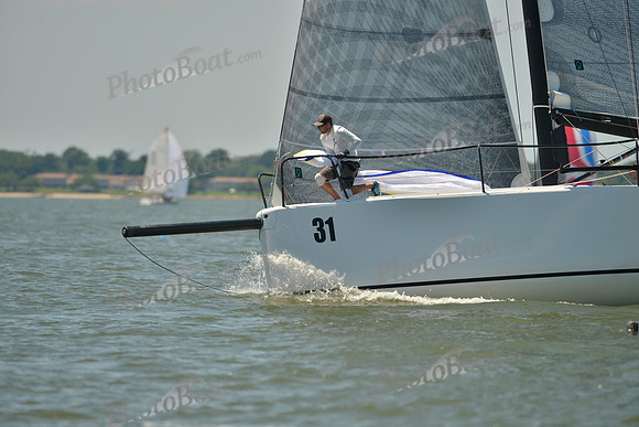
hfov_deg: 5.2
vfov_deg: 3.4
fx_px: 7101
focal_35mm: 400
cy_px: 214
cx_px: 320
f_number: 5.6
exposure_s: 1/1600
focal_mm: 400
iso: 200
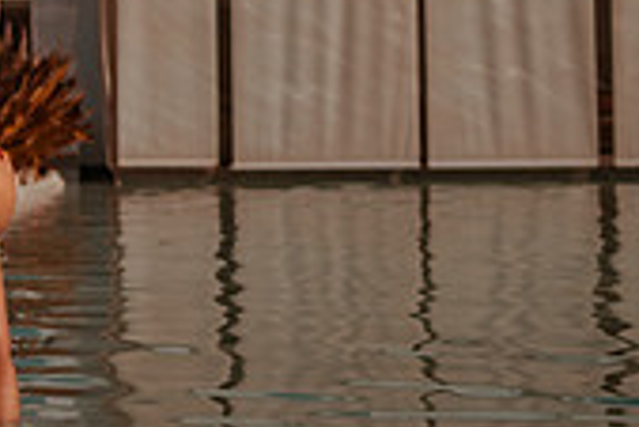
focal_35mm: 120
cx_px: -166
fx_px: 2132
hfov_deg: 16.2
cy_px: 70
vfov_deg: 11.4
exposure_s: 1/8000
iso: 50
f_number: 2
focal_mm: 35
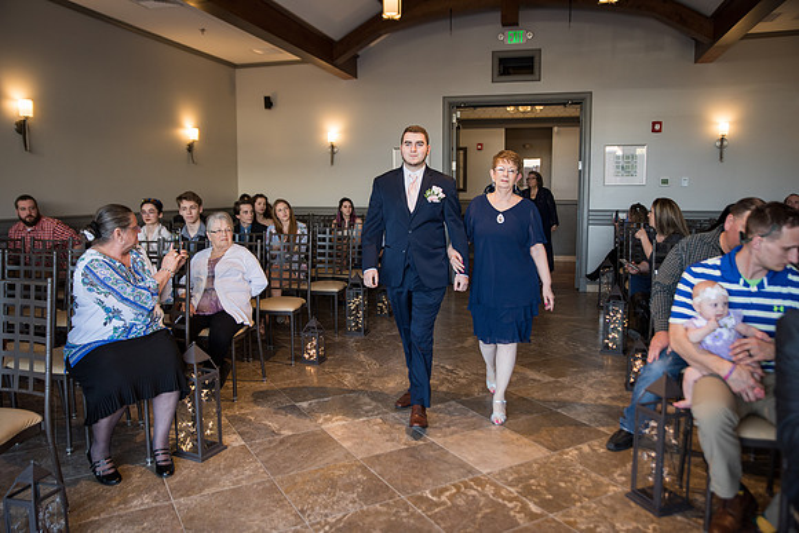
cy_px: 266
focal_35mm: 29
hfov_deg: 63.6
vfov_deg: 45.0
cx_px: 400
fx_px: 644
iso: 500
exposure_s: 1/200
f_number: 2.8
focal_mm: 29
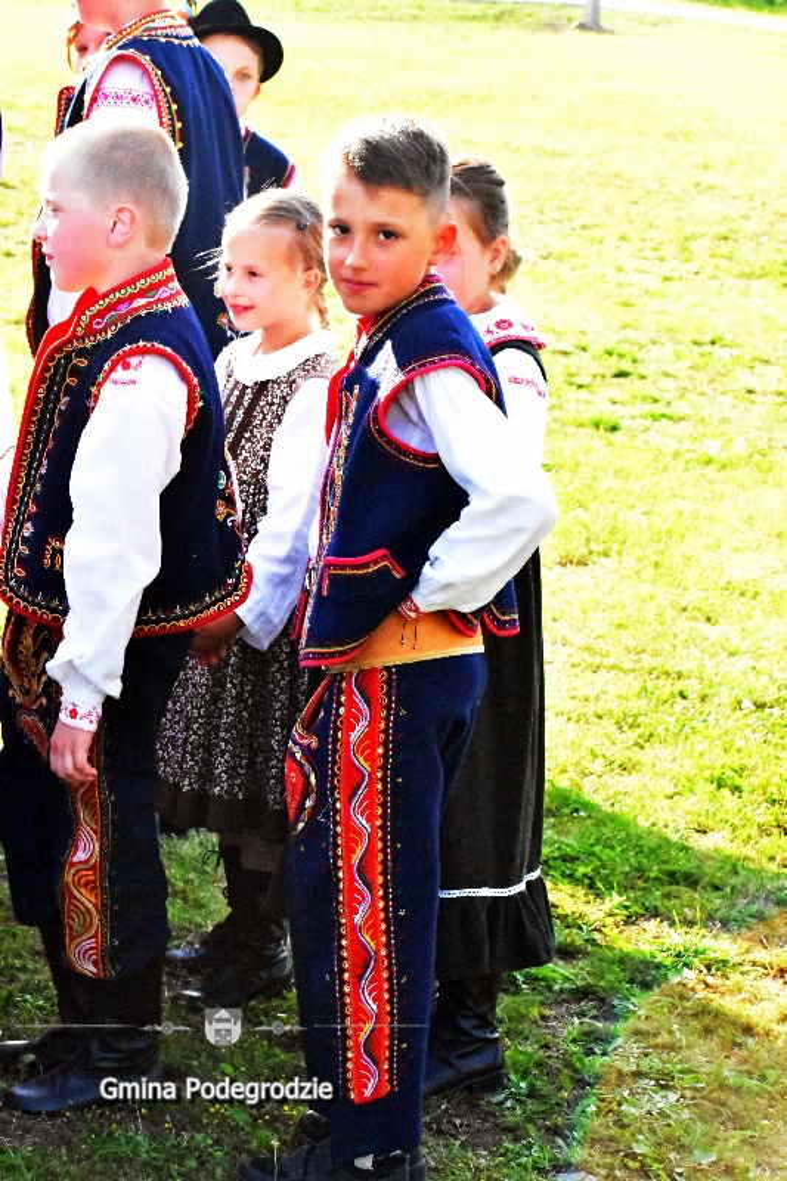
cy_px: 590
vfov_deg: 19.5
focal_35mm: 105
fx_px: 3444
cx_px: 394
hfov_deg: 13.0
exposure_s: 1/2500
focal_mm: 70
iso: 25600
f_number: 13
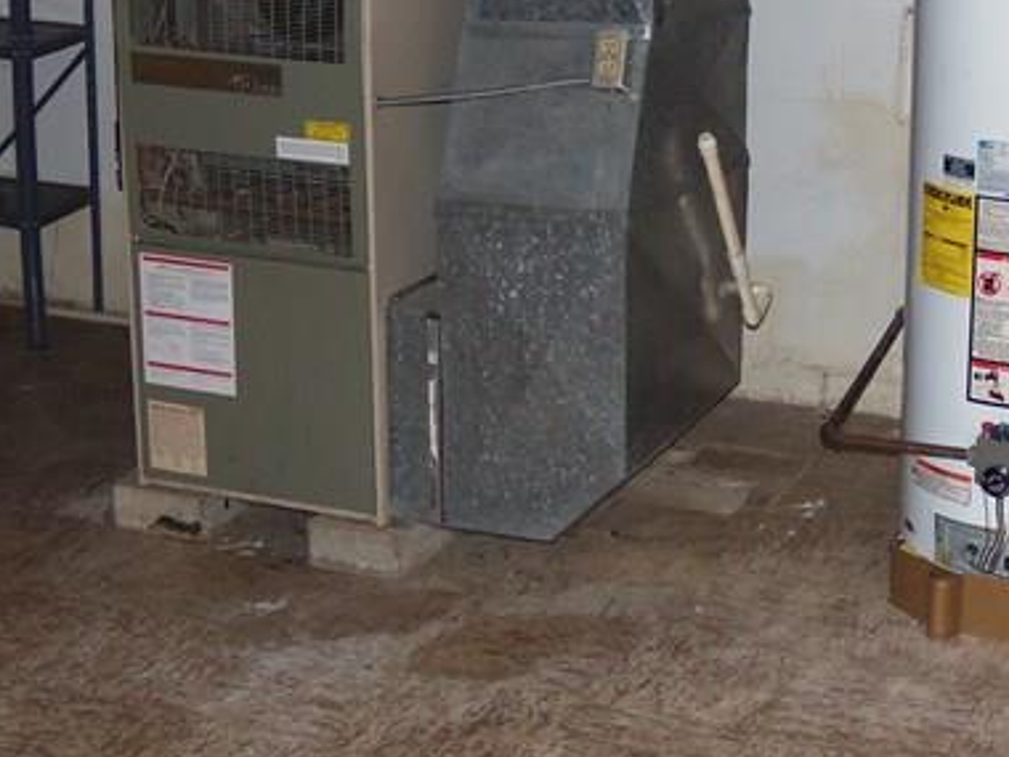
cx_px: 759
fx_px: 2040
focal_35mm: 70
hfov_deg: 27.4
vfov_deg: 20.9
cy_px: 234
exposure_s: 1/40
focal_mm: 4.7
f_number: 3.2
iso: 125
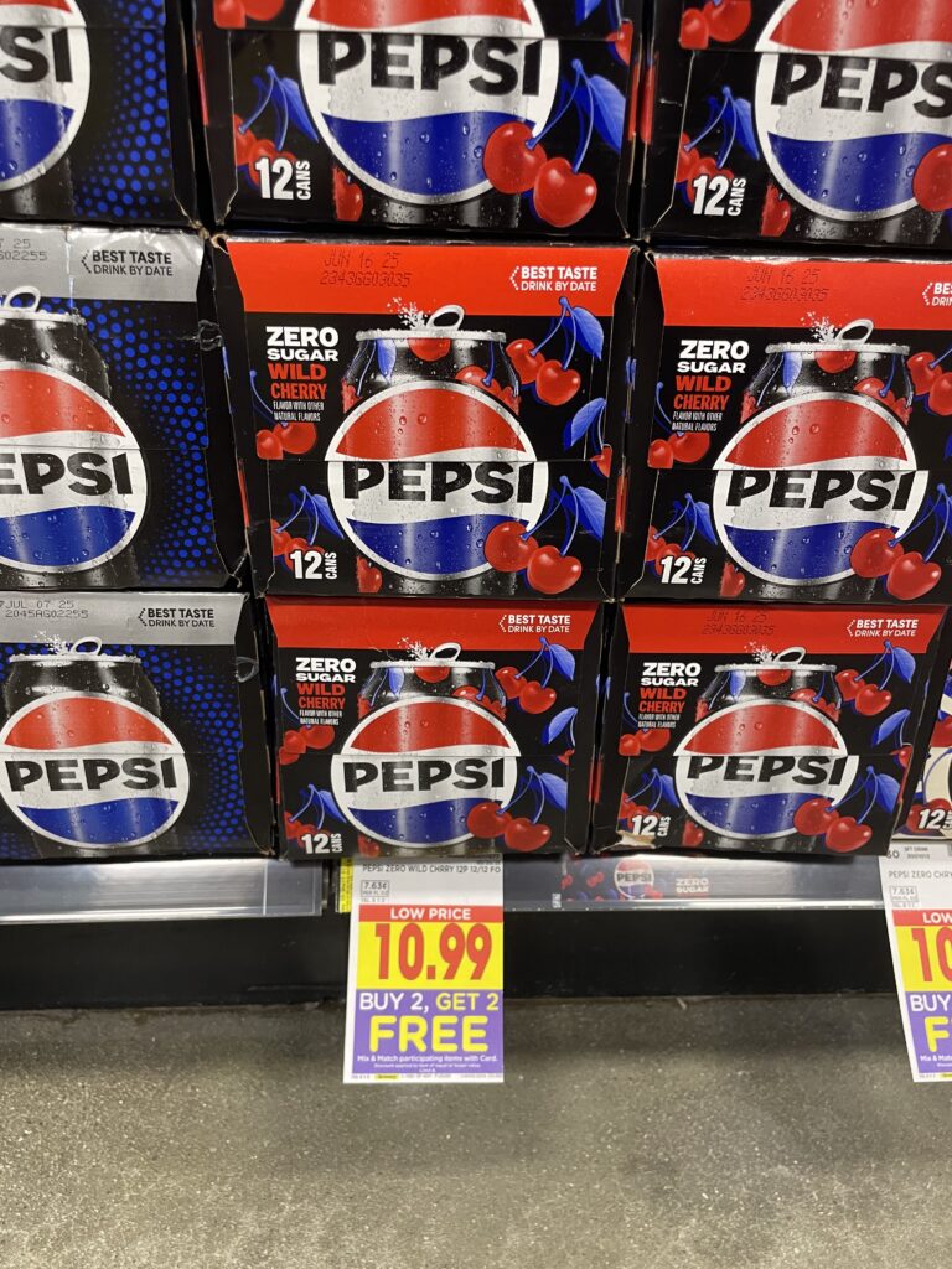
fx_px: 953
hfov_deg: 53.1
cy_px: 634
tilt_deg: -26.1
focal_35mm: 26
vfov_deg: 67.3
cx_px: 476
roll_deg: -1.5
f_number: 1.6
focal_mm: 4.2
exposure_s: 1/60
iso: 200
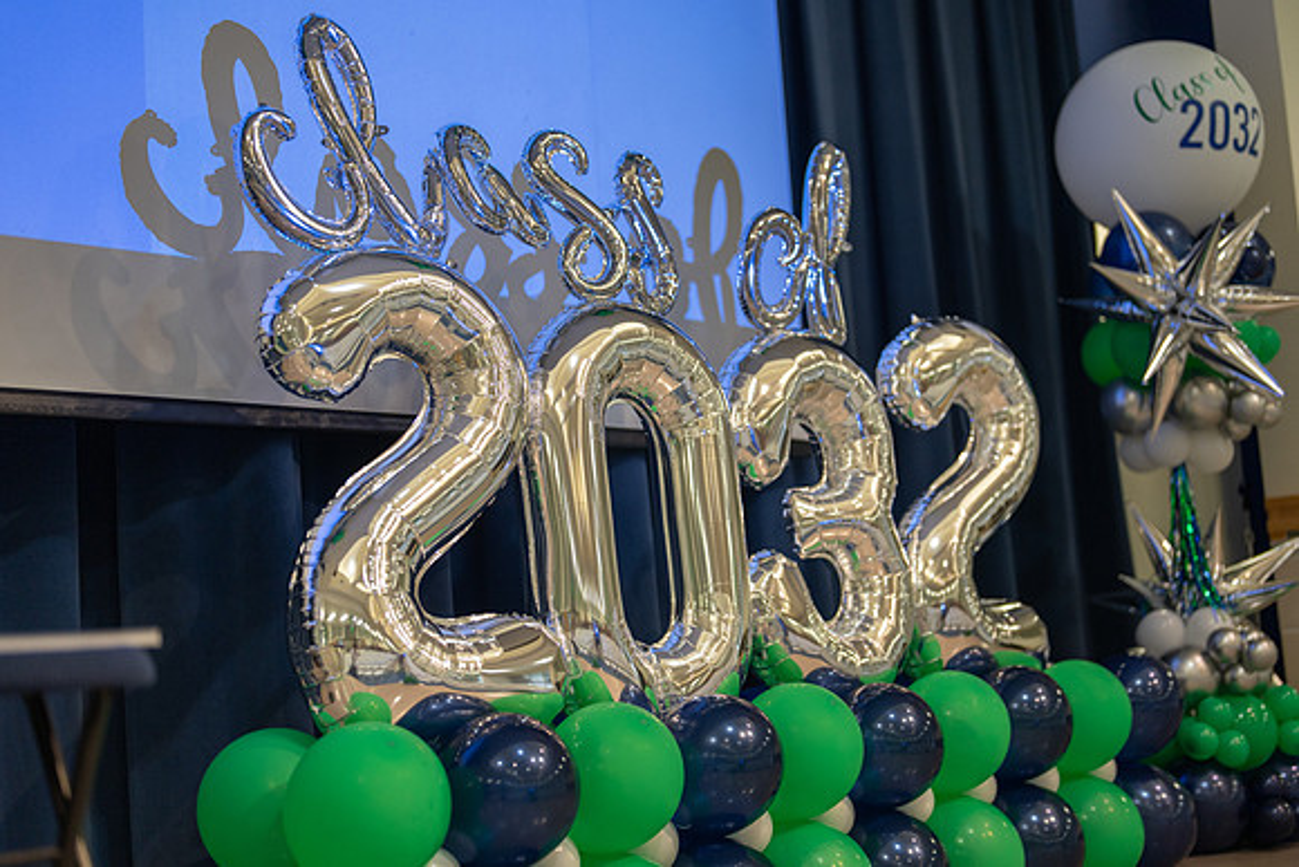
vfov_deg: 26.5
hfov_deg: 38.9
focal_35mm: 51
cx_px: 650
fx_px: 1842
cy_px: 434
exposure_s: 1/400
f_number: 1.2
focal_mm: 50
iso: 320
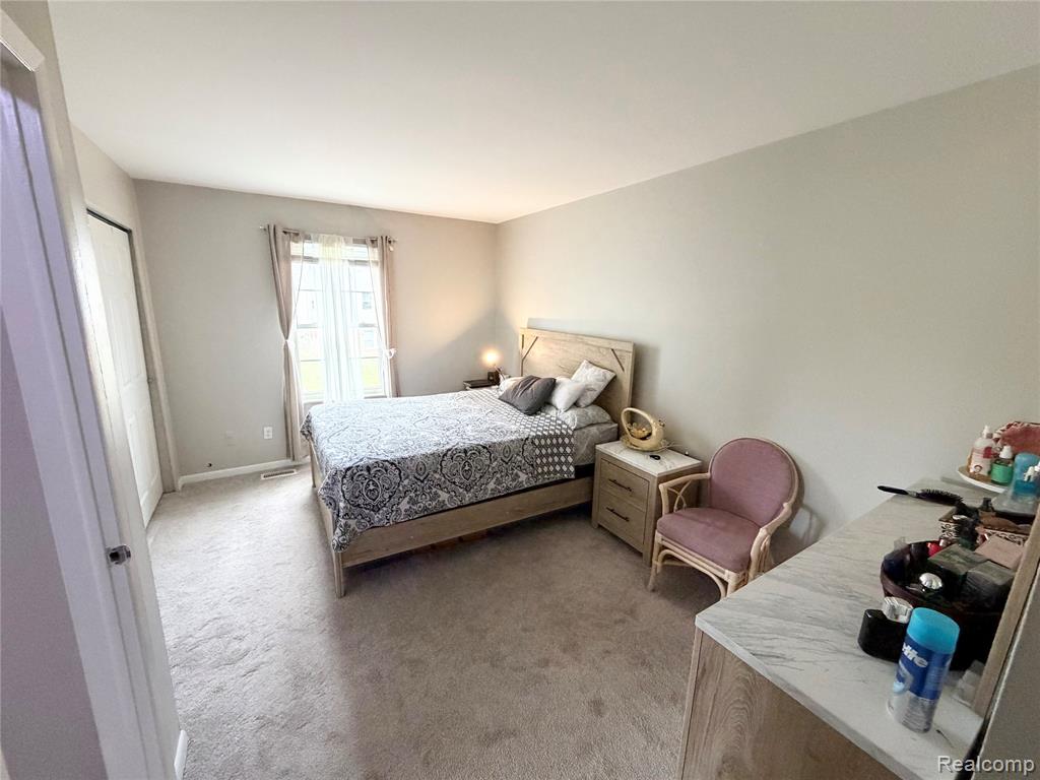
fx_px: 421
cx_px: 520
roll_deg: -1.0
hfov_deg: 102.1
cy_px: 390
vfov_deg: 85.7
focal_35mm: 14
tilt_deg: -12.8
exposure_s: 1/60
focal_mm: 2.22
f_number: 2.2
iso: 400
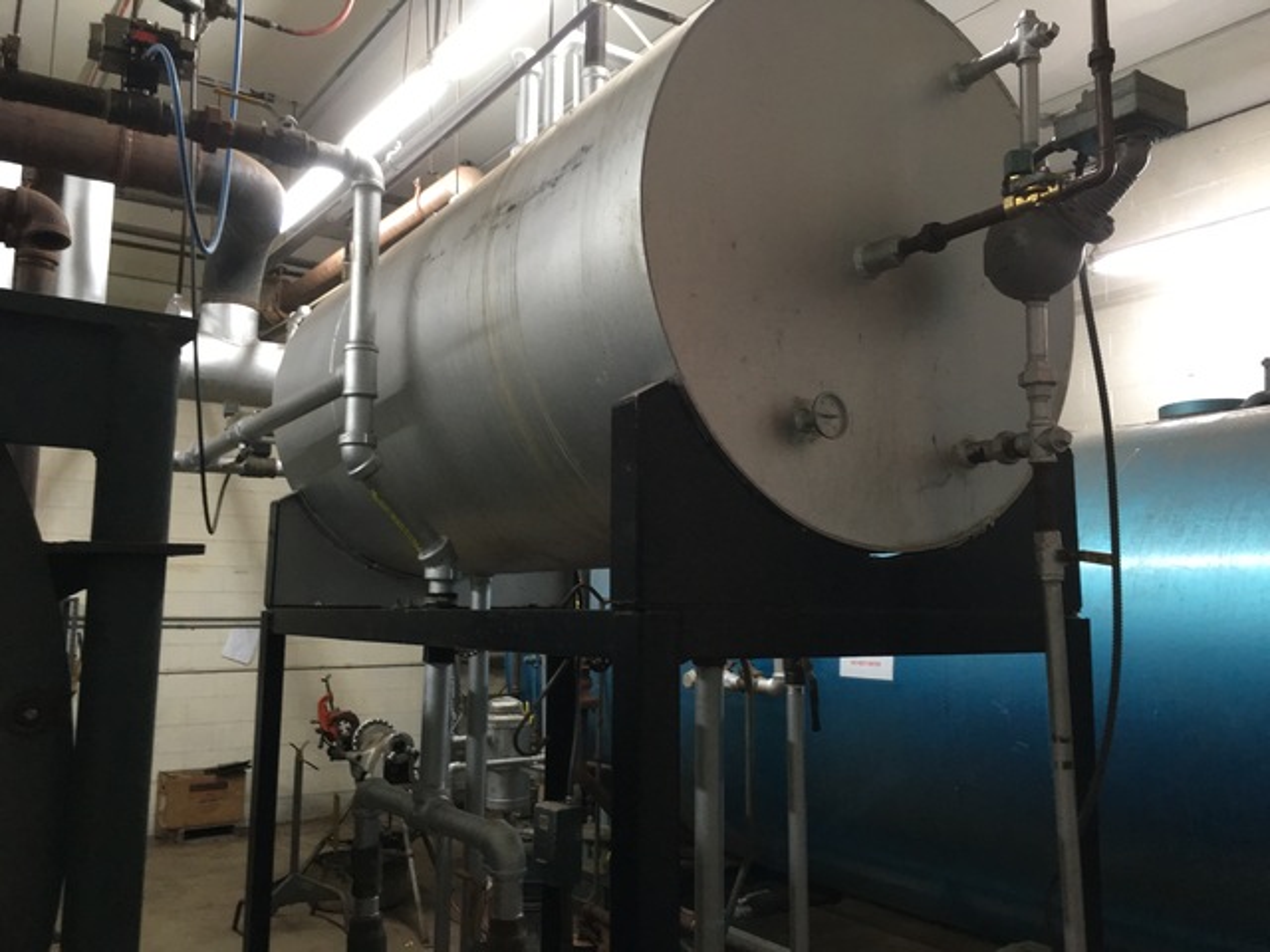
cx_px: 635
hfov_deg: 61.7
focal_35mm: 29
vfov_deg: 48.2
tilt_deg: +7.2
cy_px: 476
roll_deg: -0.7
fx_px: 1064
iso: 200
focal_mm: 4.15
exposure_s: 1/24
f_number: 2.2
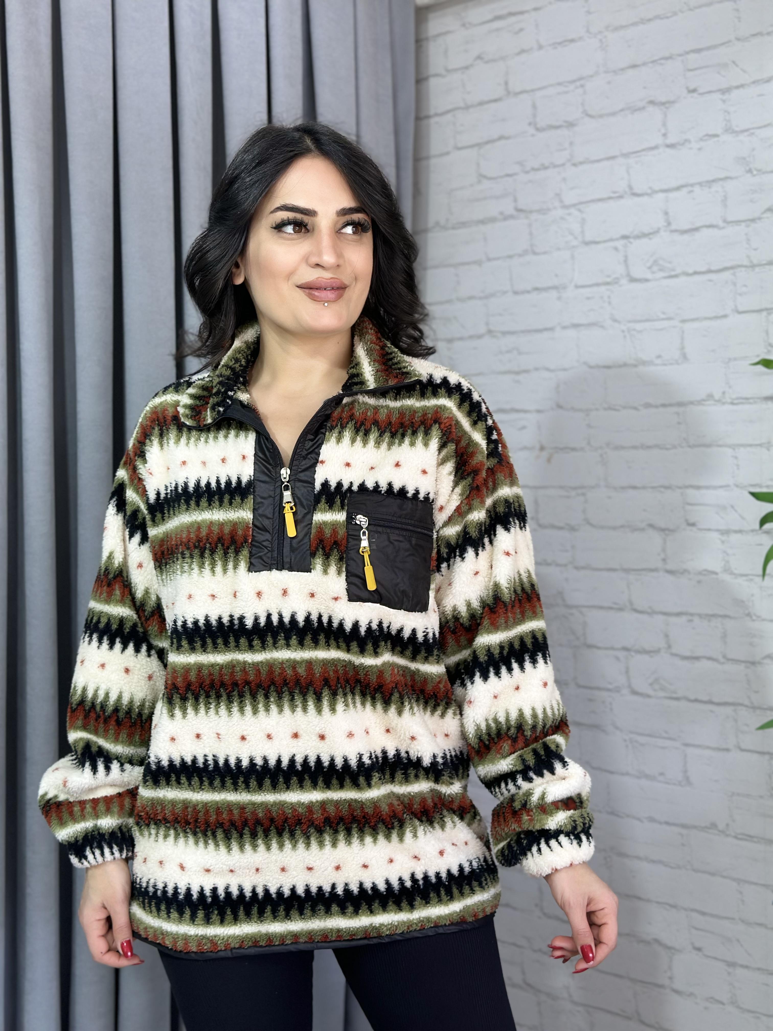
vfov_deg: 39.7
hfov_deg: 30.3
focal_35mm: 48
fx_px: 1429
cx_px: 386
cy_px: 516
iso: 64
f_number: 1.78
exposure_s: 1/118
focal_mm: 6.86
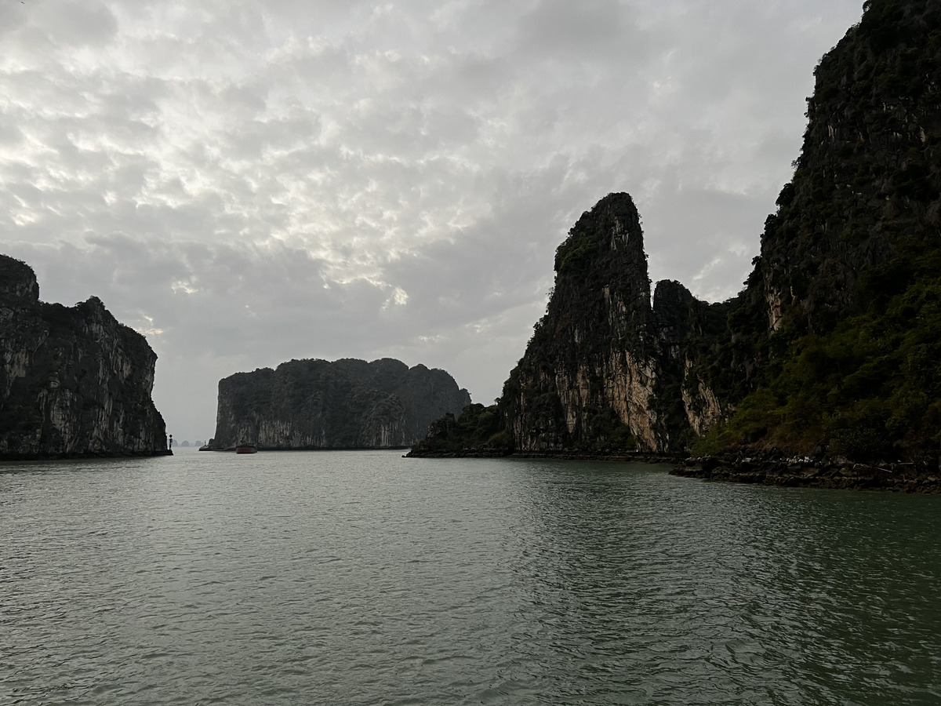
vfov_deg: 53.1
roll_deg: +0.3
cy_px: 353
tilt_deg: +6.8
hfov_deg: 67.3
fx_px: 707
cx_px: 470
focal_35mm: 26
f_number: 1.5
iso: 125
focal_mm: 5.7
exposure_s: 1/94
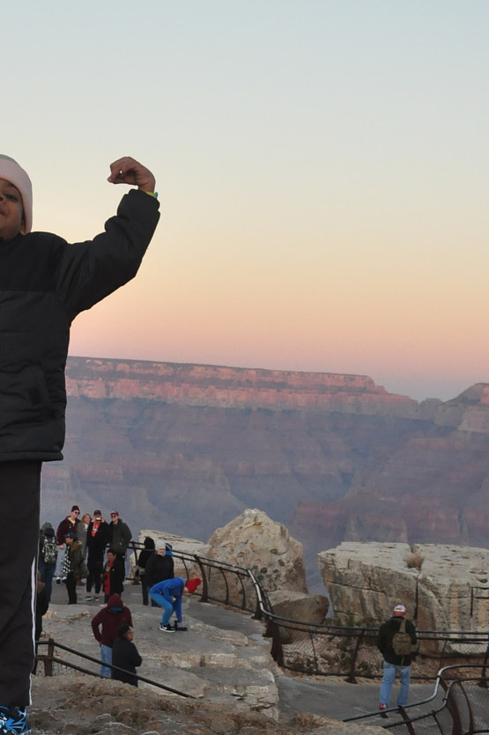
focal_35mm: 92
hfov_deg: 14.7
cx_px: 74
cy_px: 450
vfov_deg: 22.1
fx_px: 1878
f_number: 7.1
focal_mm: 32
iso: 800
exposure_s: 1/200
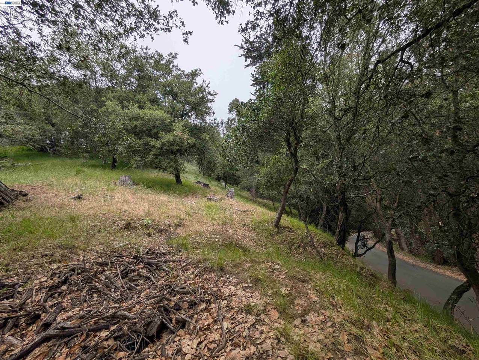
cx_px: 240
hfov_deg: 110.5
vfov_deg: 94.6
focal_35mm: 12
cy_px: 180
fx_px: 166
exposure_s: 1/1330
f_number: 1.7
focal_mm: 2.02
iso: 51
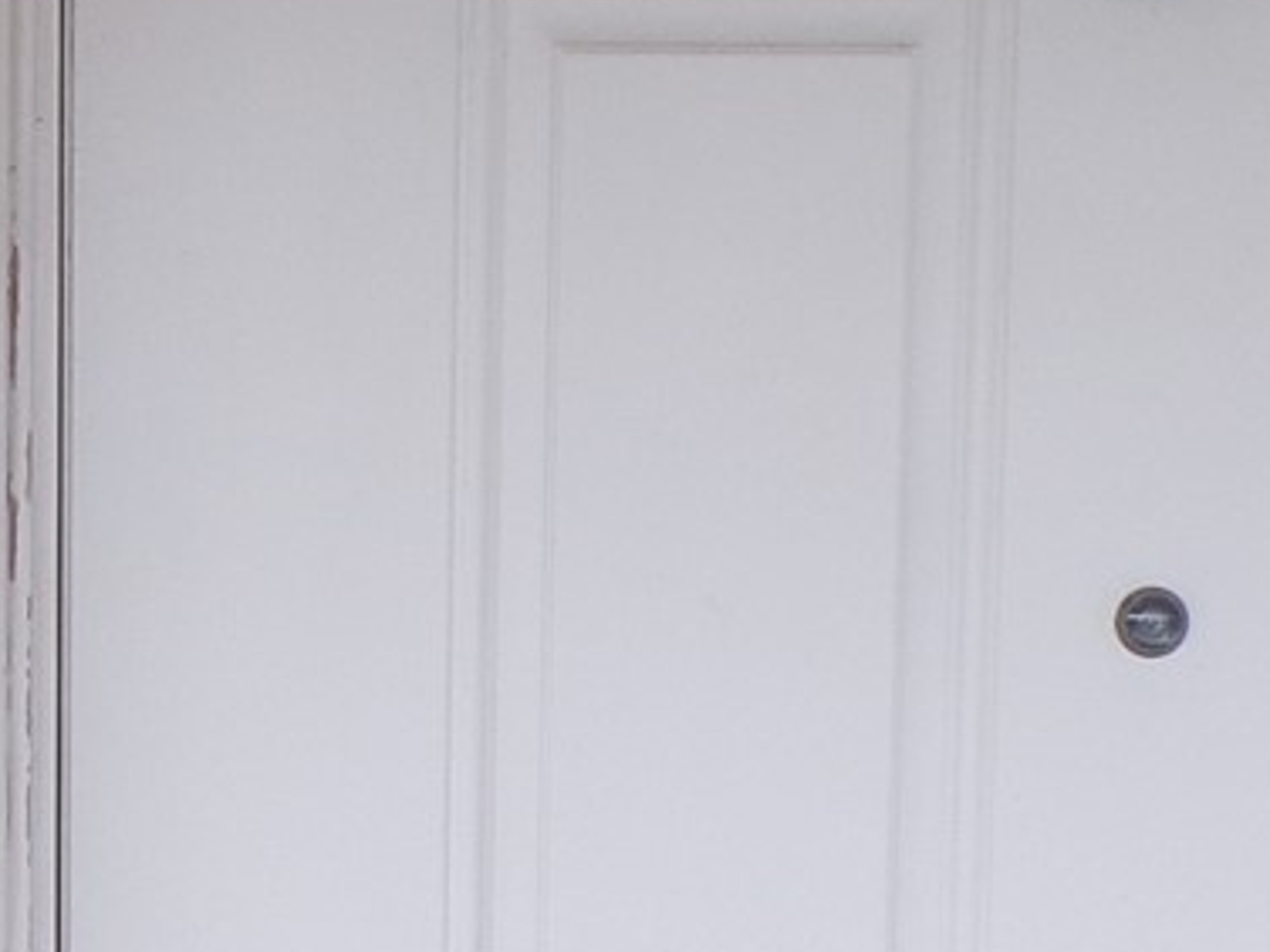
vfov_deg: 14.4
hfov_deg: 18.9
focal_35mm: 102
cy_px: 733
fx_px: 3742
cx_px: 101
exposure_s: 1/100
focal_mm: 4.3
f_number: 5.8
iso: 80
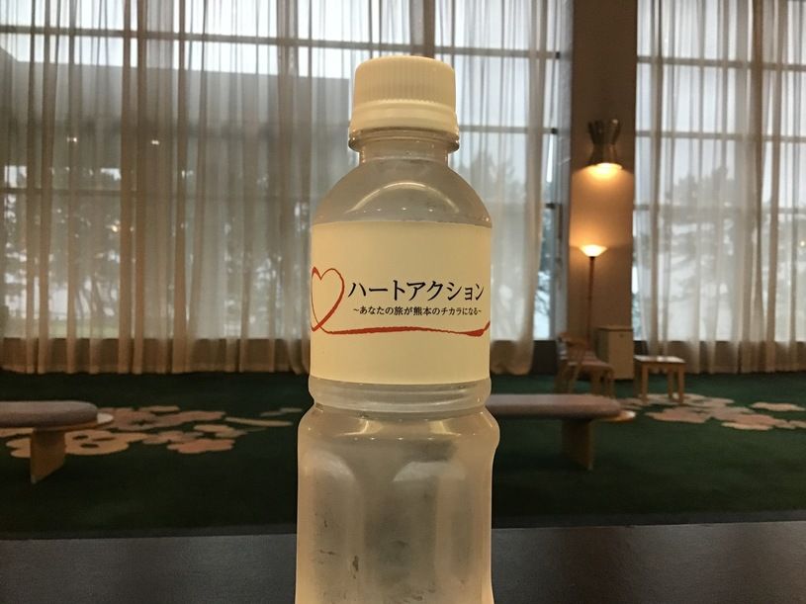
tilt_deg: -1.7
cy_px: 302
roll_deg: -0.9
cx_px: 403
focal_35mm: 31
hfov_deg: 58.4
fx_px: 722
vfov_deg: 45.4
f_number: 2.4
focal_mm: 3.3
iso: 125
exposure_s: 1/30
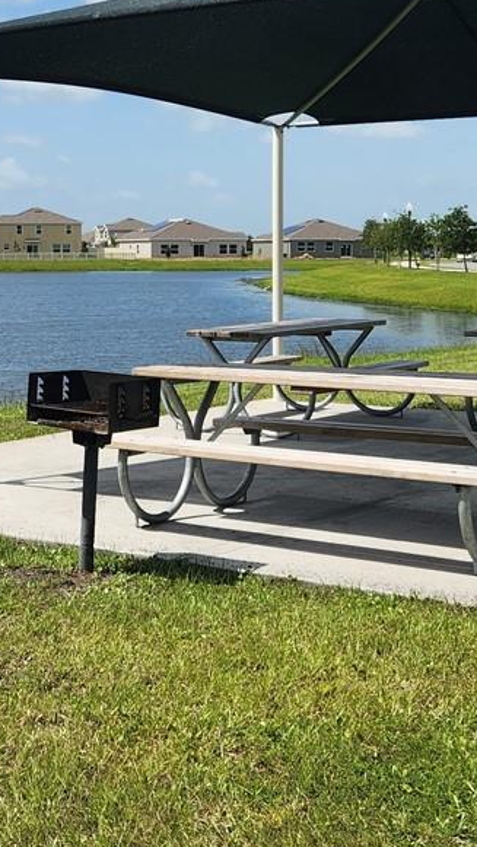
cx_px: 1
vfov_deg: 30.2
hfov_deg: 17.1
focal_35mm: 69
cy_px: 248
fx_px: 1551
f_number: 1.8
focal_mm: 5.4
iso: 20
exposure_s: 1/2470
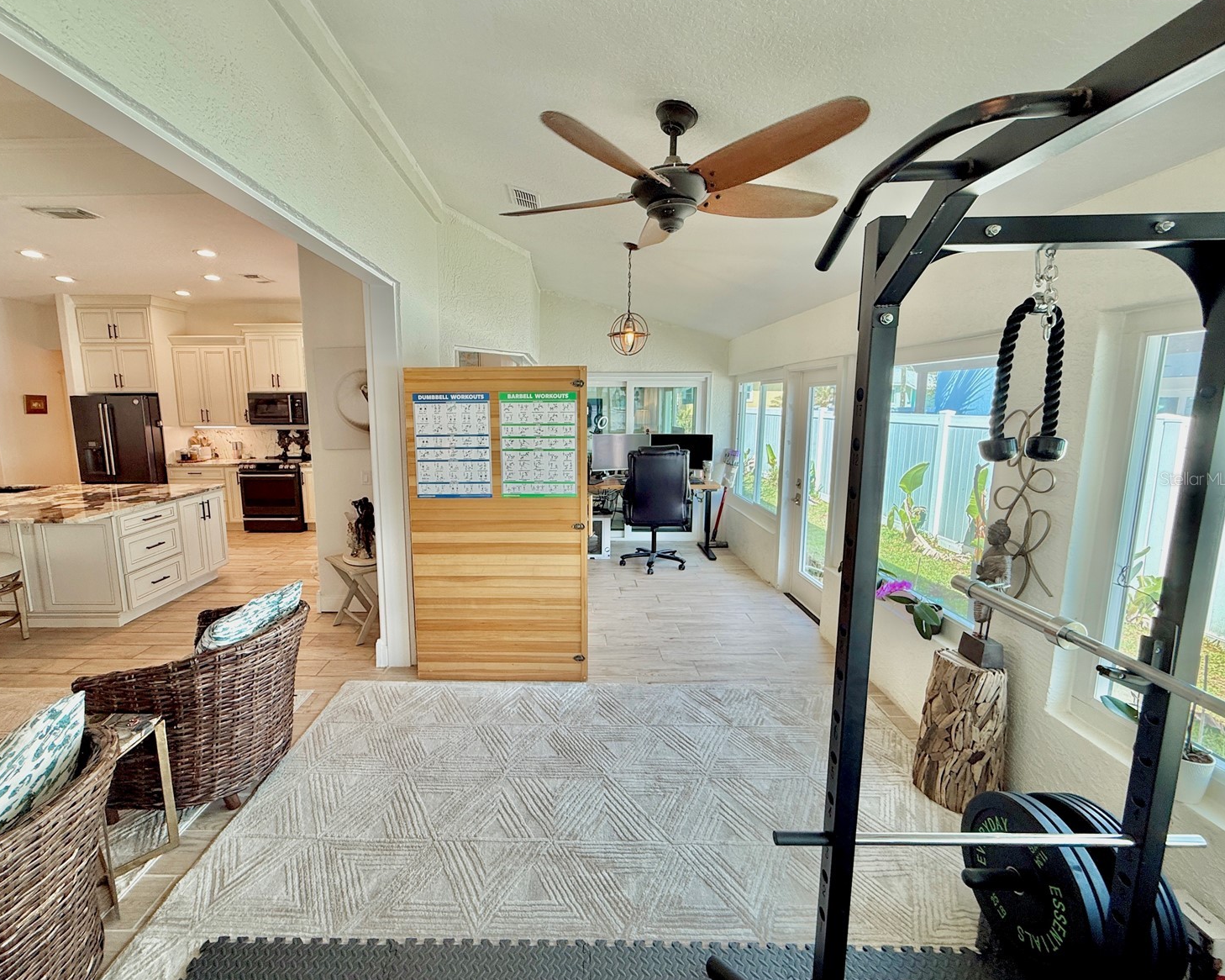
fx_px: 544
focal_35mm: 15
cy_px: 478
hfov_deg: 96.6
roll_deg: +0.2
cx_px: 567
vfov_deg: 84.0
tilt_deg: -8.1
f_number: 2.2
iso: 64
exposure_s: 1/120
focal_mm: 2.22
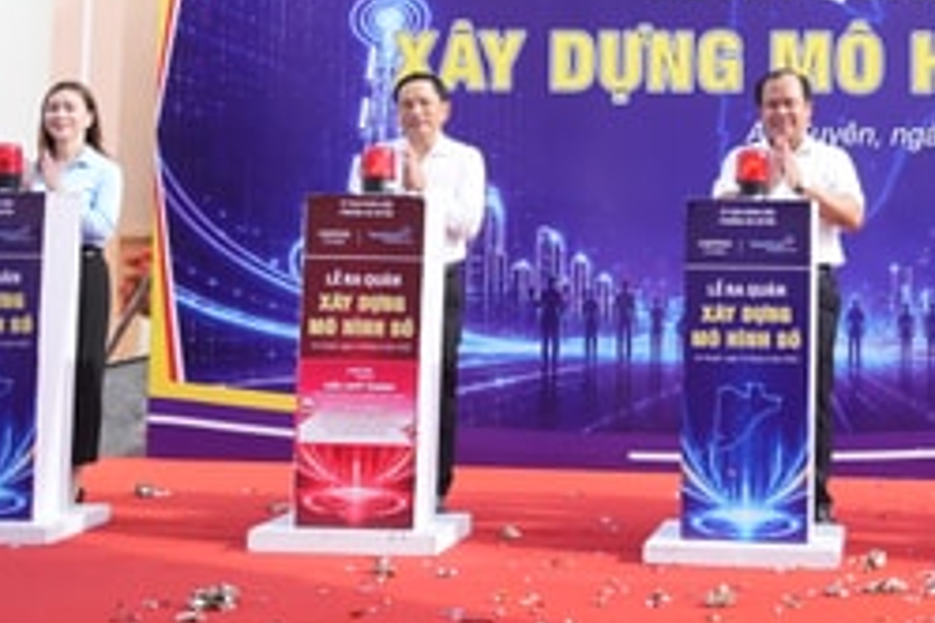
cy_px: 83
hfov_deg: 30.2
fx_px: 1688
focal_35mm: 65
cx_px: 759
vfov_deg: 20.6
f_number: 8
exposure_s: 1/250
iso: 400
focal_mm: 30
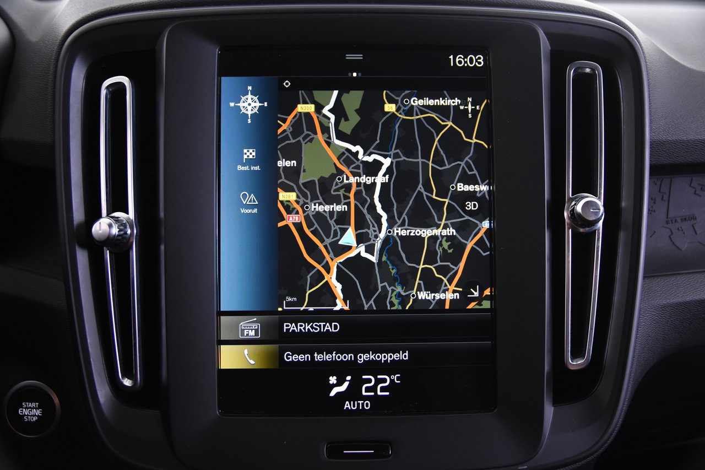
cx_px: 352
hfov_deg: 53.1
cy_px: 235
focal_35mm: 36
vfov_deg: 36.9
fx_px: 705
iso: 1800
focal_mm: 24
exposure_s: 1/40
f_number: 3
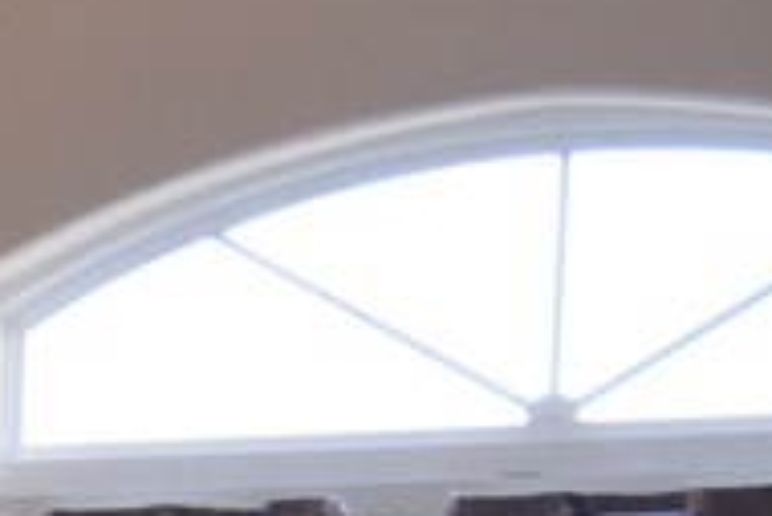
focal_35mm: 205
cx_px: -995
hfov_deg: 9.1
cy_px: 1182
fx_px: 4399
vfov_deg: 6.4
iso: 800
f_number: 4.5
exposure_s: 1/80
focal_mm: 24
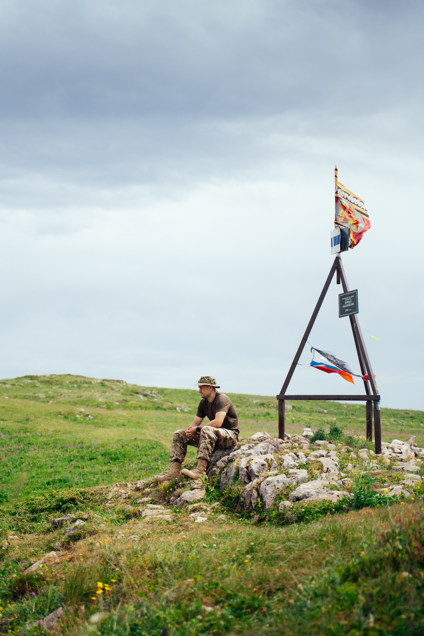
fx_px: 989
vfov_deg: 35.6
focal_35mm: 56
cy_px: 318
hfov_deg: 24.2
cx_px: 212
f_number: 2.8
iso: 400
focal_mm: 56
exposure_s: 1/6400
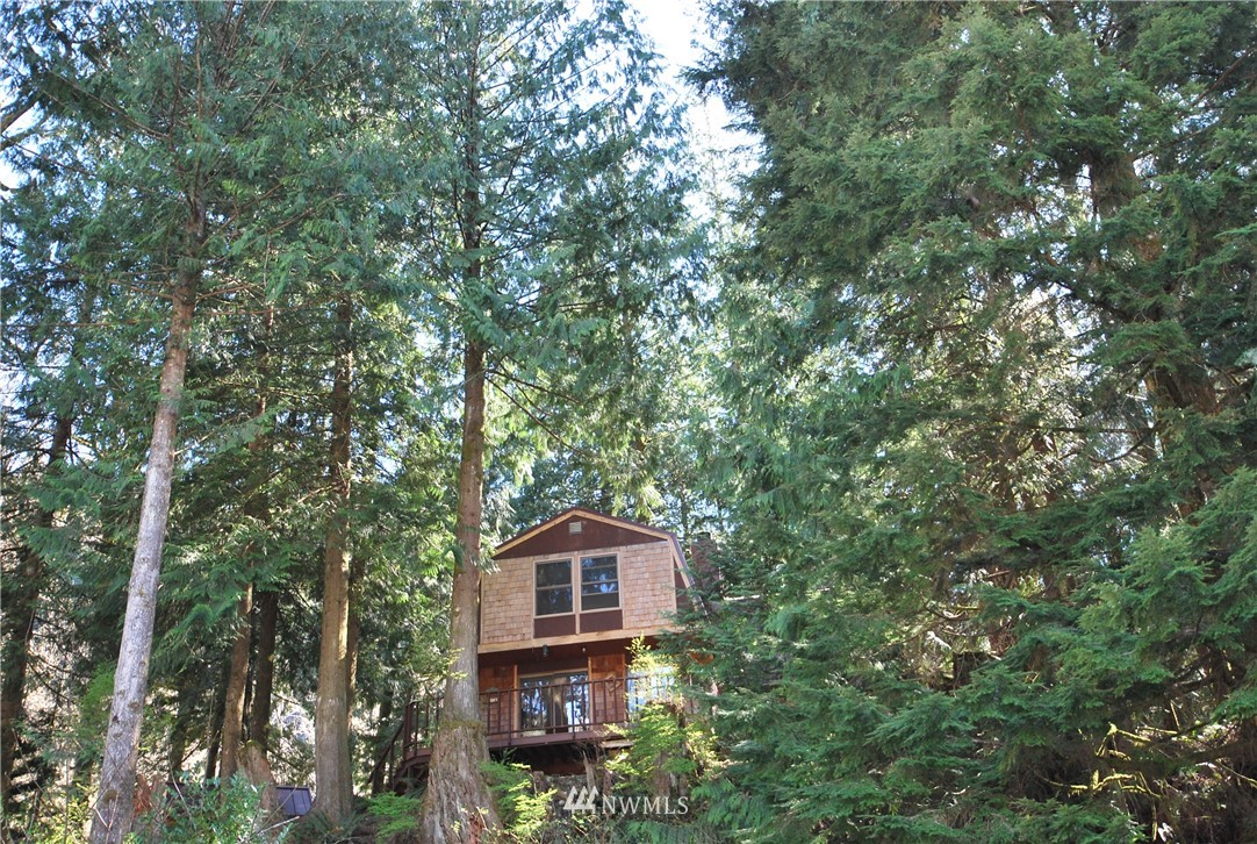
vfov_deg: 37.0
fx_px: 1259
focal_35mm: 36
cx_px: 628
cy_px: 422
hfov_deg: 53.0
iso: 200
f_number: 4.8
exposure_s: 1/60
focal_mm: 24
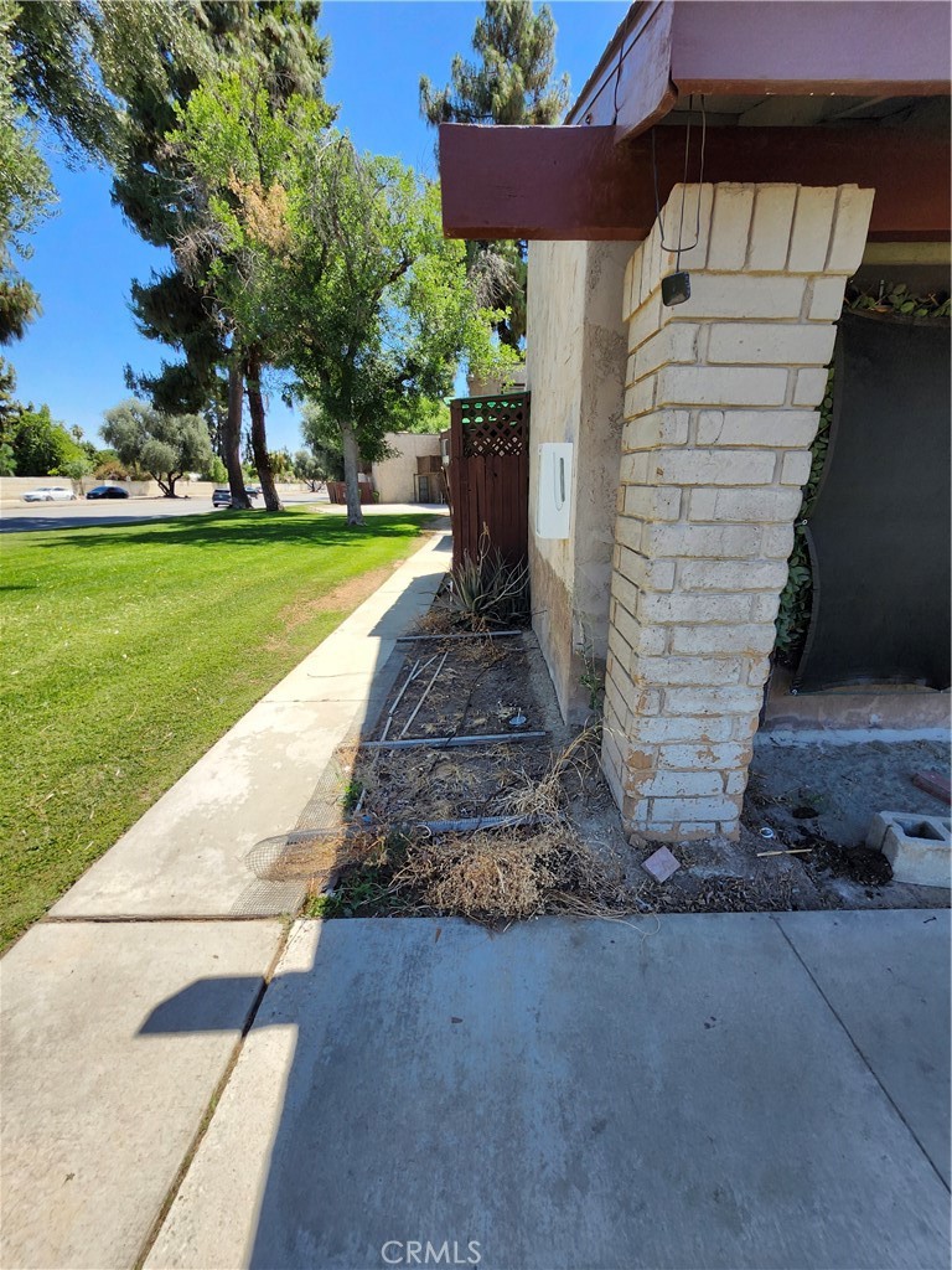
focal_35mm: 13
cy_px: 635
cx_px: 476
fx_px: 477
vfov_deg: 106.2
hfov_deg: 89.9
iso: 40
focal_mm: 1.74
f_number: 2.2
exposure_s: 1/799
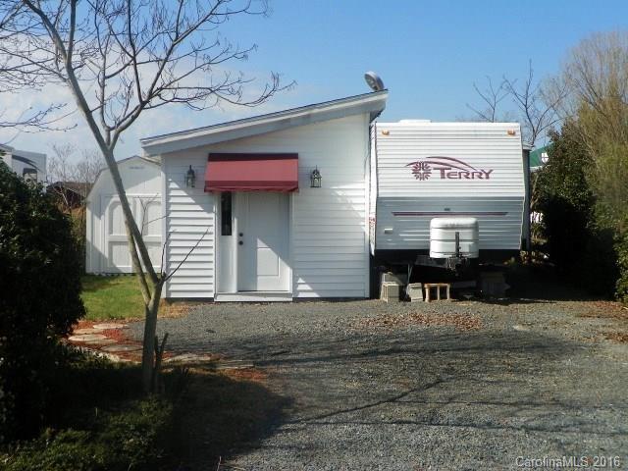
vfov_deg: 33.6
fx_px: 780
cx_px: 314
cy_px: 236
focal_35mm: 43
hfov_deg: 43.9
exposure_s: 1/320
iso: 64
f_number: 5.6
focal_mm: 7.6
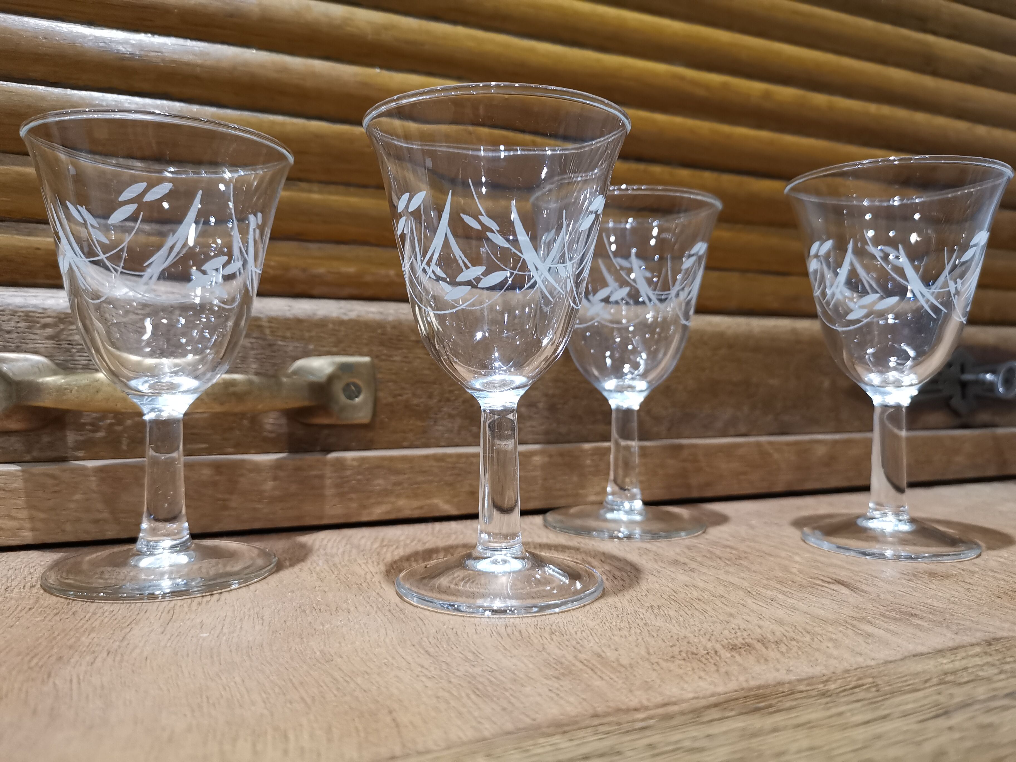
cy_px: 381
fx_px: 792
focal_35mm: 27
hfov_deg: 65.3
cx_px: 508
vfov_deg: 51.4
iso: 500
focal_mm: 5.58
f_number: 1.8
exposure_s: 1/50
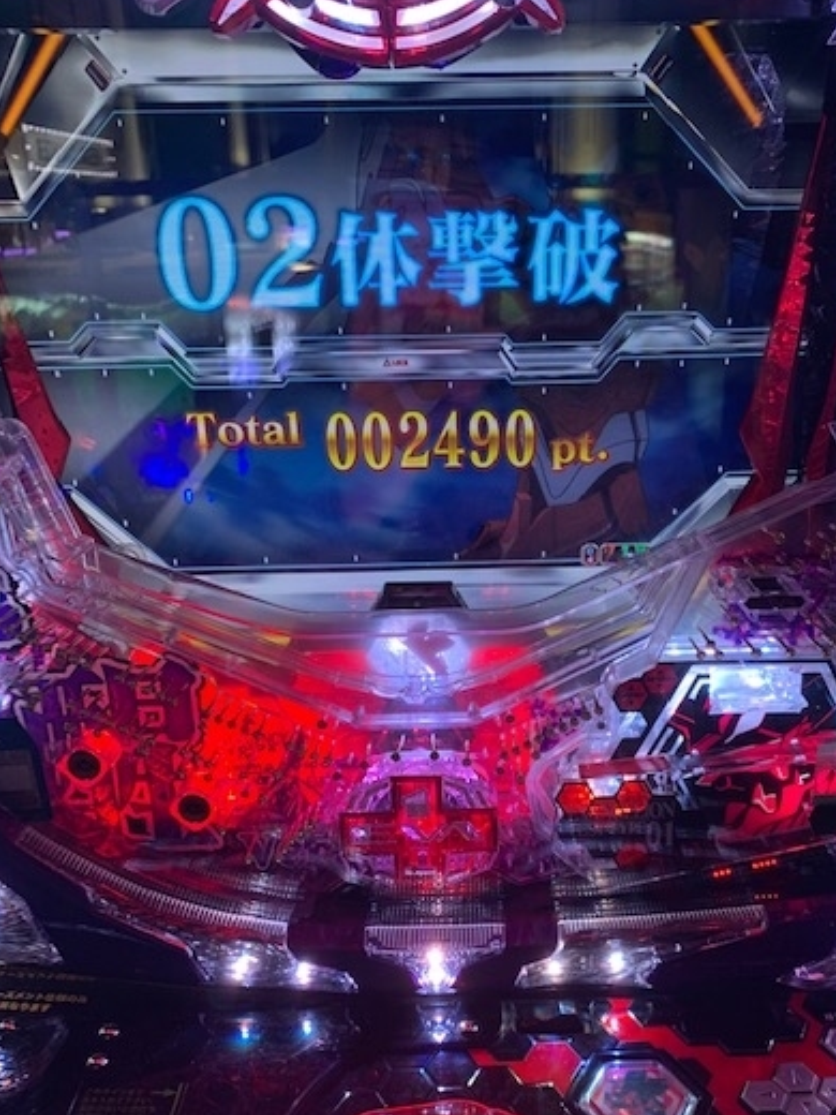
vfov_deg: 56.7
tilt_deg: -20.5
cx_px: 495
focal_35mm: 32
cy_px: 618
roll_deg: +0.3
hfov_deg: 44.0
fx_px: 1030
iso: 100
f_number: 1.8
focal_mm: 4.25
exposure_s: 1/98
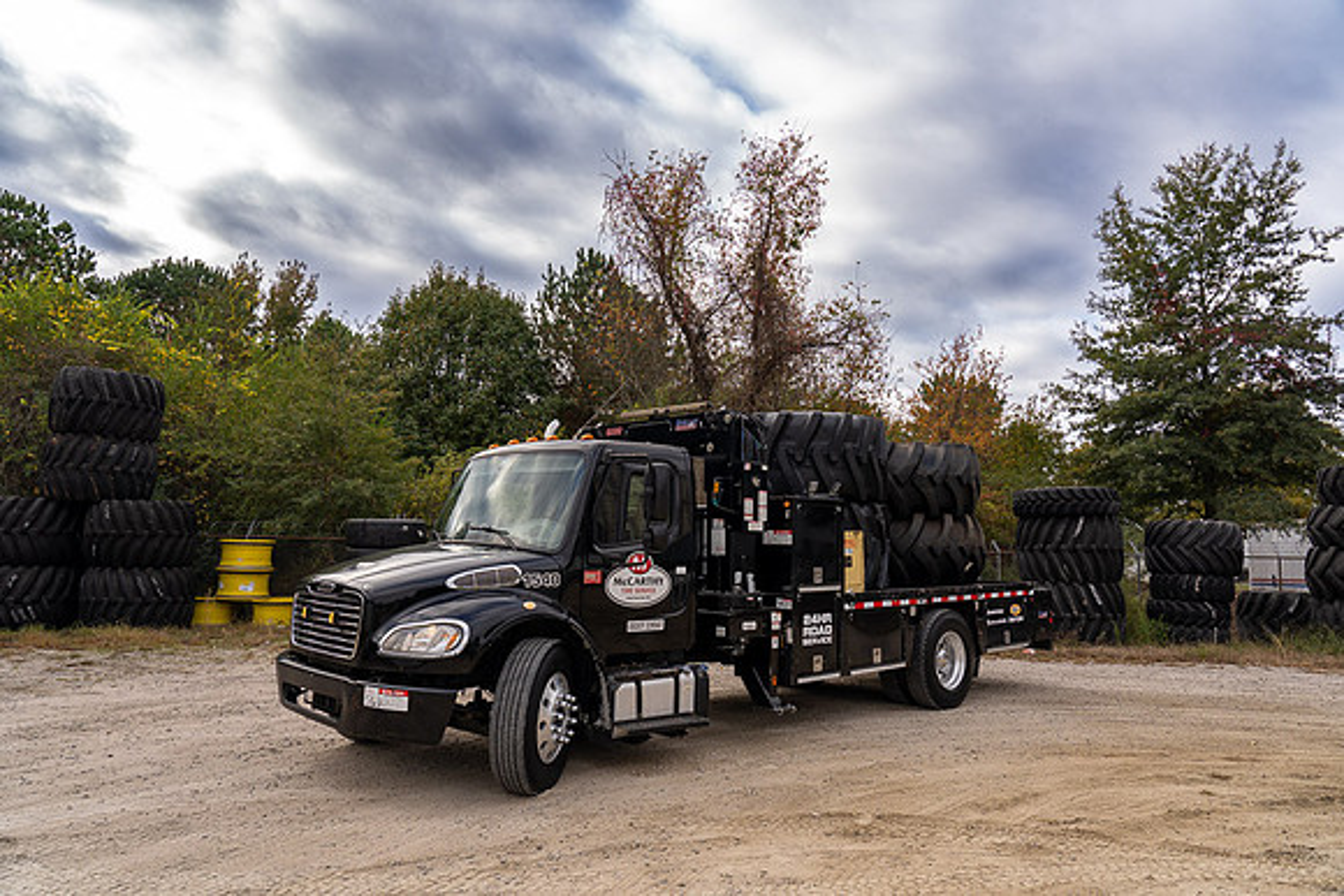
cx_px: 672
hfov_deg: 73.7
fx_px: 896
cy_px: 448
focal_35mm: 24
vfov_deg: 53.2
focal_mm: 24
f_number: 5.6
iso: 100
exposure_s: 1/125
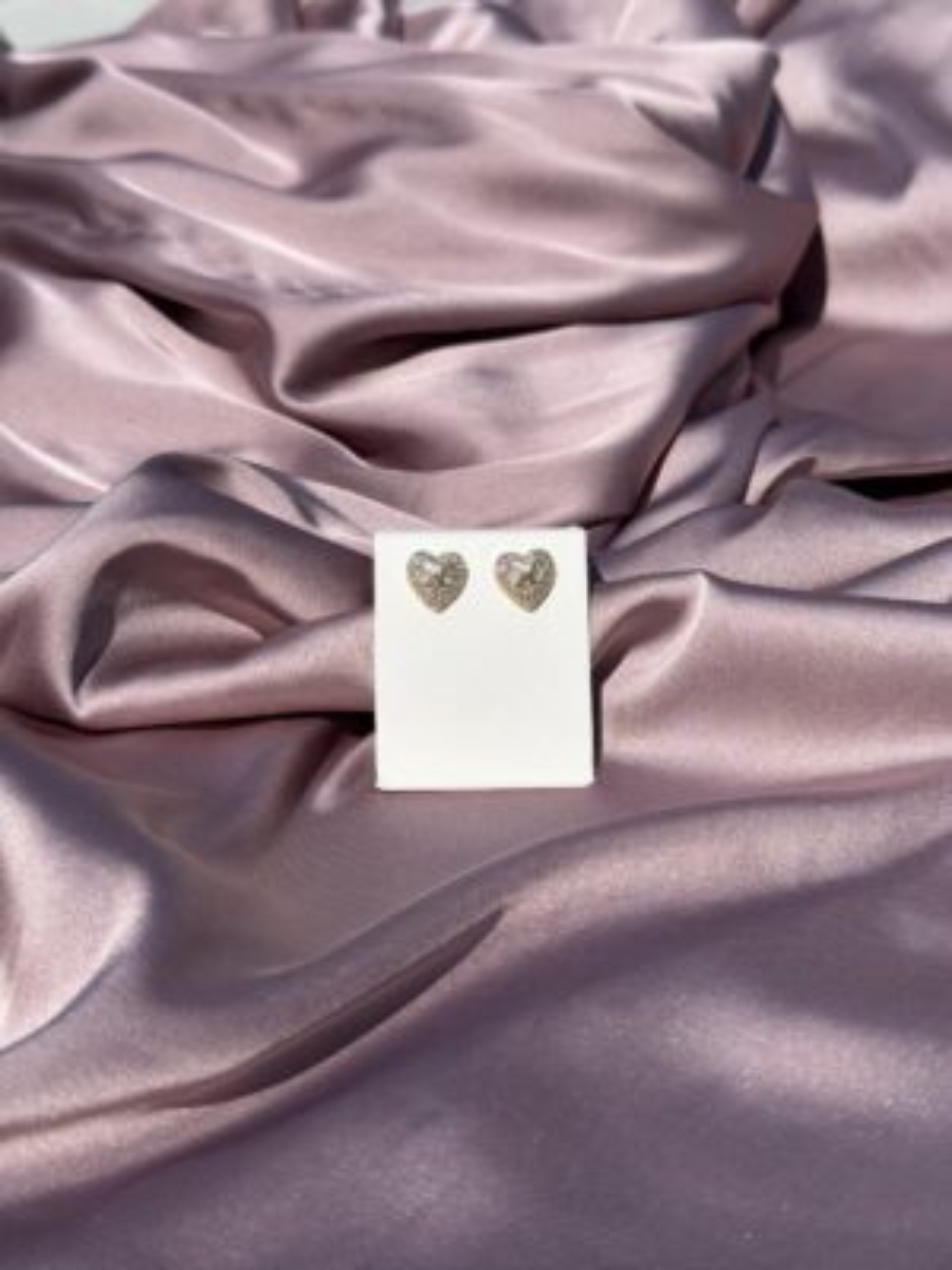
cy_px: 635
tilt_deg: -32.4
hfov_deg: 30.3
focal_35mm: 48
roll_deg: +2.8
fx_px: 1760
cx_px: 476
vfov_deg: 39.7
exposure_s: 1/27778
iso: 80
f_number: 1.78
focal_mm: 6.76
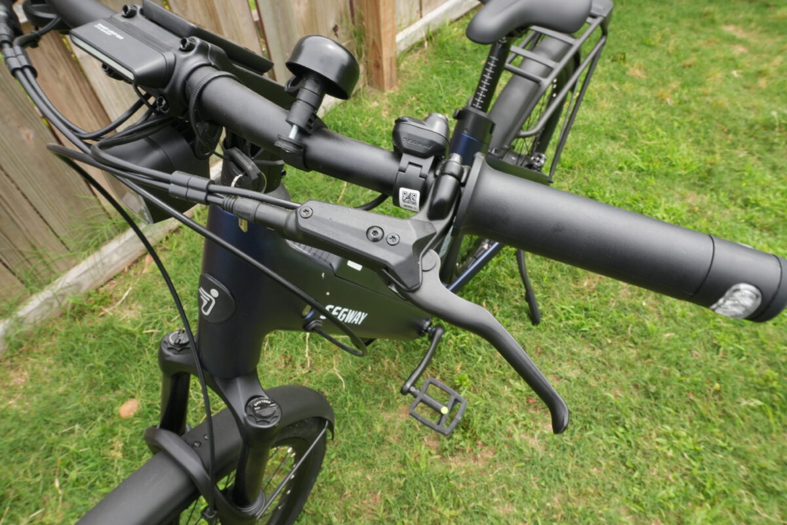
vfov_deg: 53.1
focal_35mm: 24
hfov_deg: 73.7
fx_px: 525
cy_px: 262
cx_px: 394
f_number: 16
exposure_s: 1/15
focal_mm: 16
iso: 250
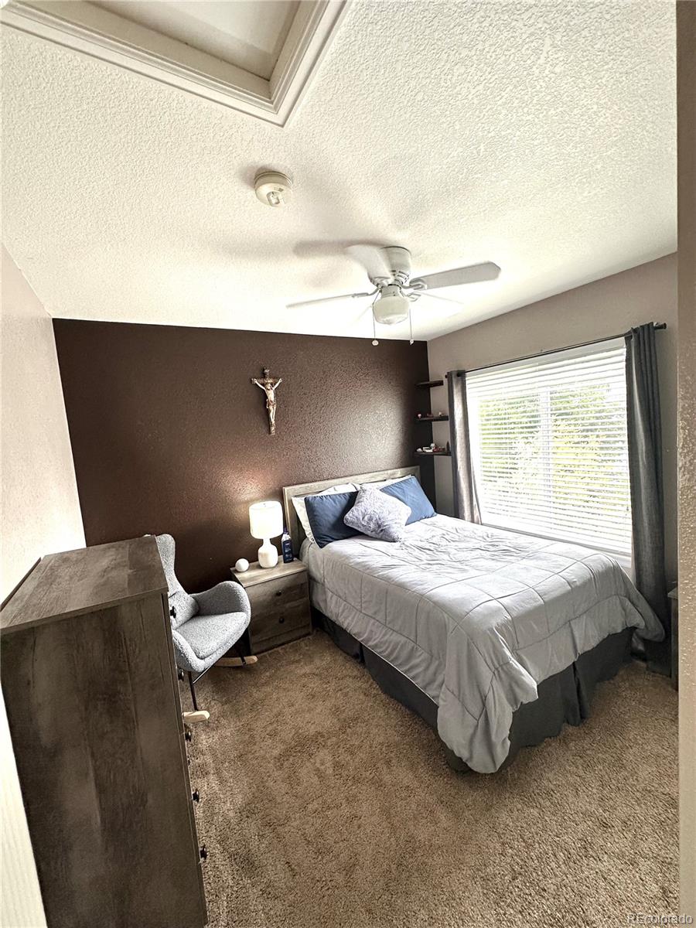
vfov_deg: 102.1
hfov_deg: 85.7
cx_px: 348
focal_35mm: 14
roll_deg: +3.6
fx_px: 375
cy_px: 464
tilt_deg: -3.8
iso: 200
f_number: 2.2
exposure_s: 1/120
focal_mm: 2.22
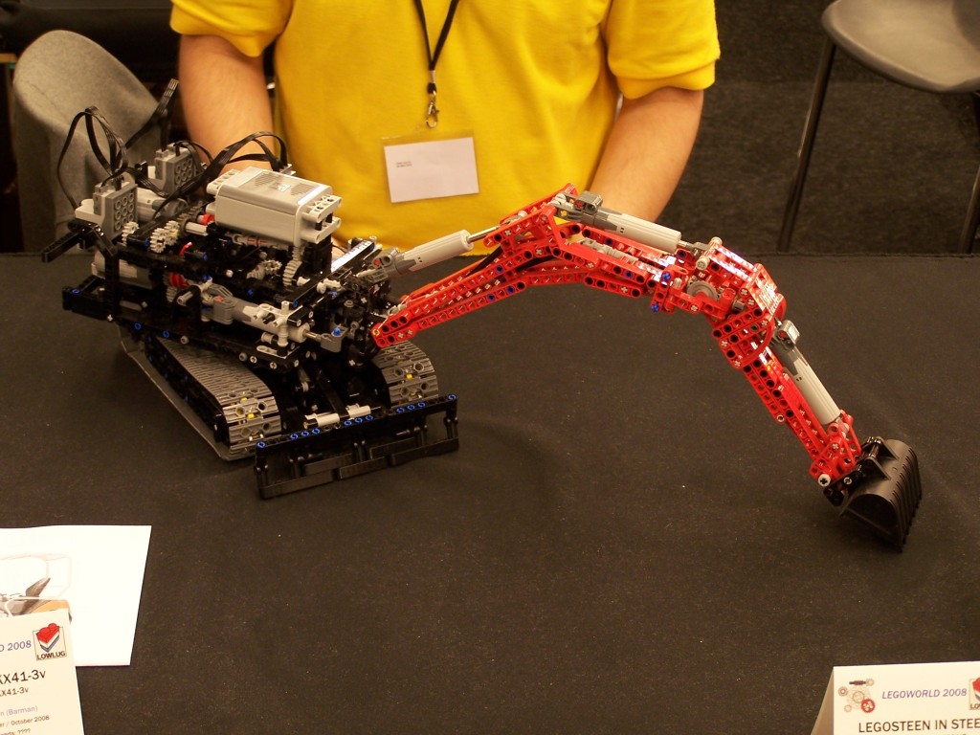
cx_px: 490
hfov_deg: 26.0
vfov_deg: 19.6
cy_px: 368
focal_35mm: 75
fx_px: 2123
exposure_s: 1/2
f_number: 3.2
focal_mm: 12.4
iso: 80
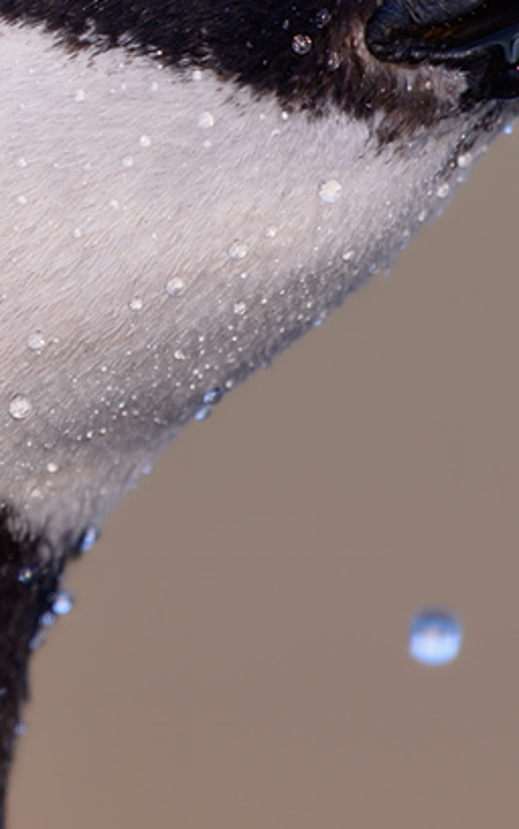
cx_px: 314
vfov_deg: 1.2
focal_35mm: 1794
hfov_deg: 0.7
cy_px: 148
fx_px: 40557
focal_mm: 600
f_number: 4
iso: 220
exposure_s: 1/500
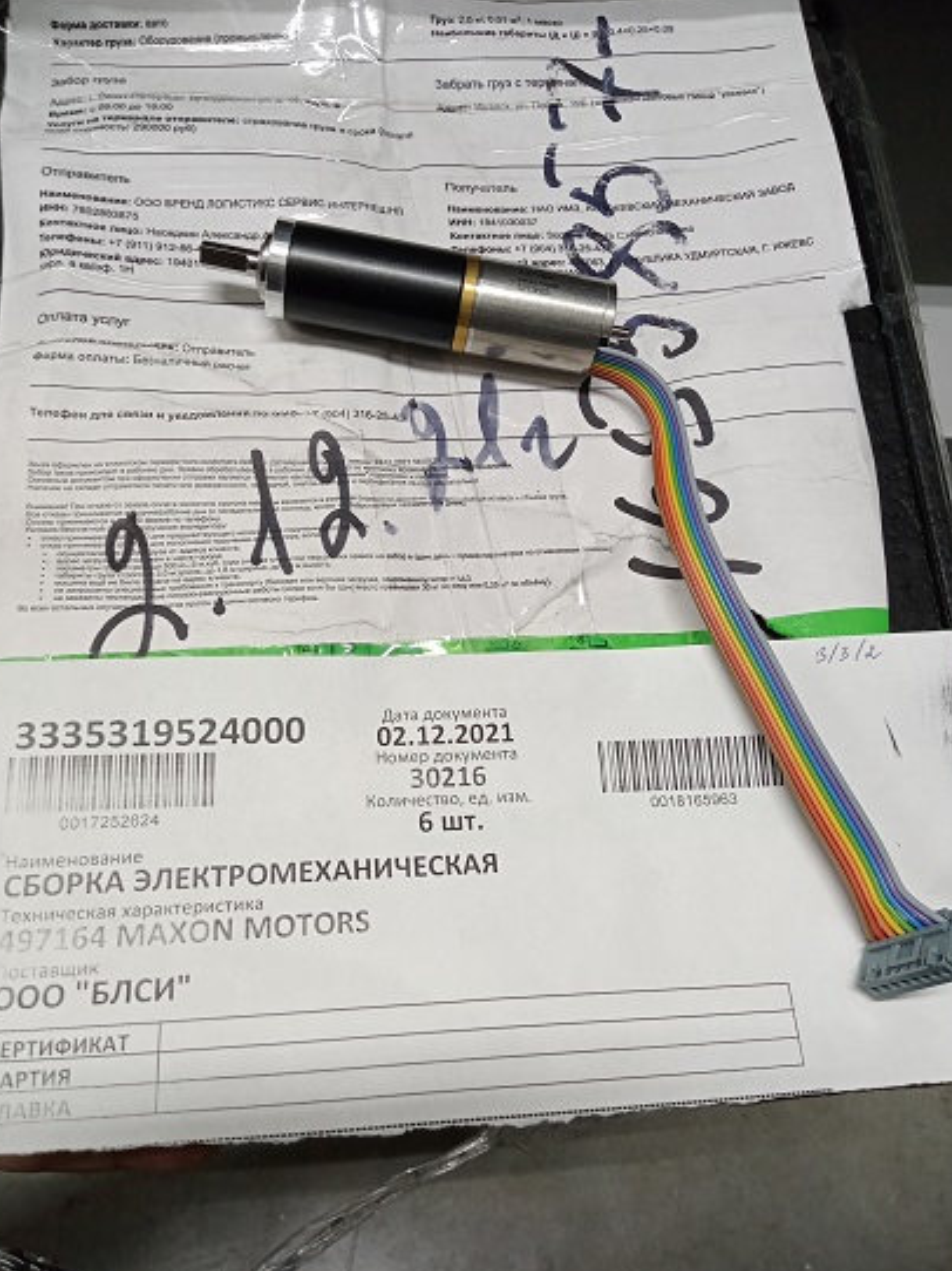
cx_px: 455
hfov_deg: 45.4
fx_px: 1138
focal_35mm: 31
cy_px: 621
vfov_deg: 58.4
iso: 141
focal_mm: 3.37
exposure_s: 1/33.3
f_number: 2.2
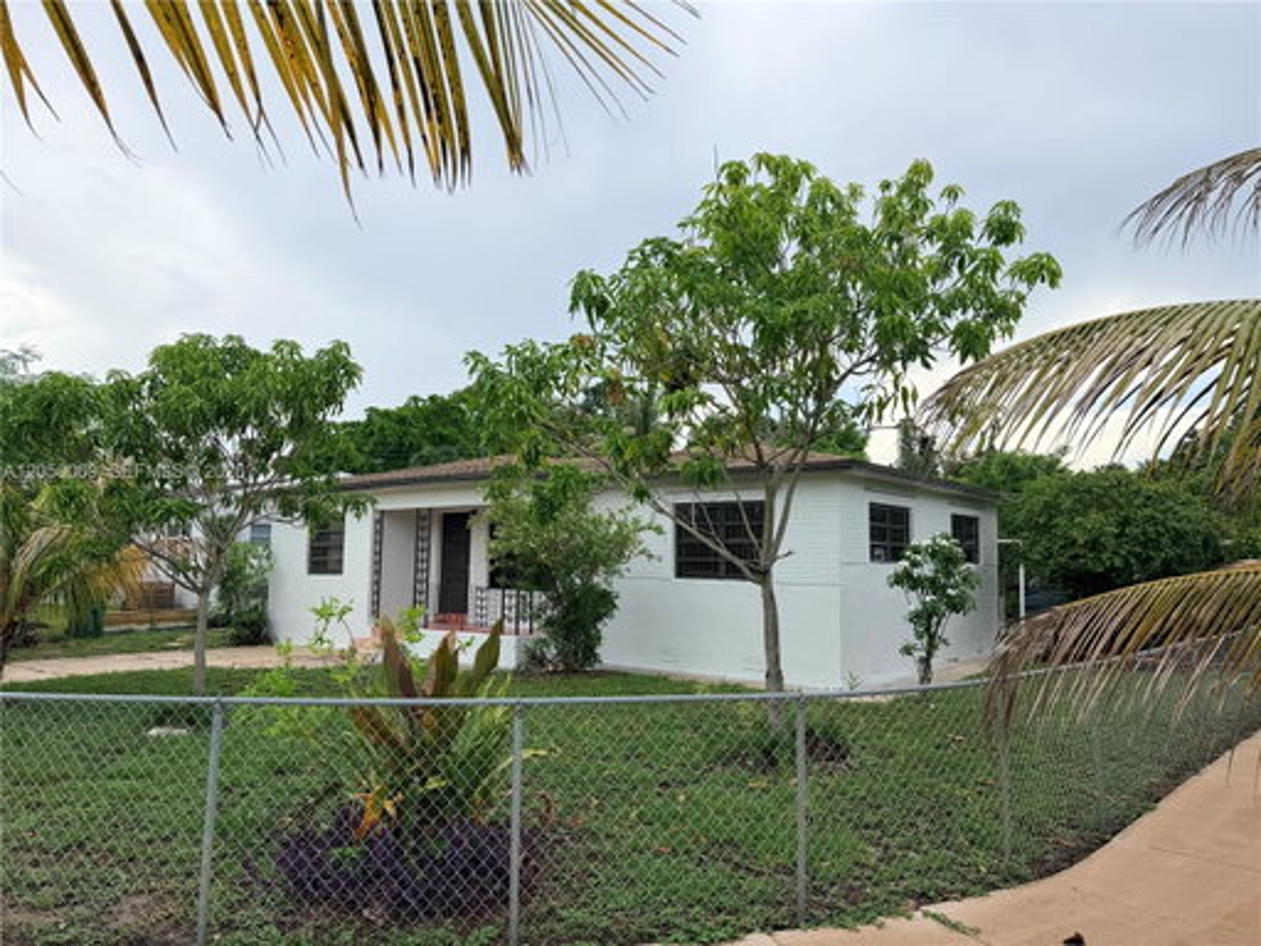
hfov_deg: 71.6
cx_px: 630
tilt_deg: +4.6
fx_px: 874
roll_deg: -0.2
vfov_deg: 56.8
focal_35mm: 24
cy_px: 473
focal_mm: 6.76
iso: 80
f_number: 1.78
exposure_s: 1/1585
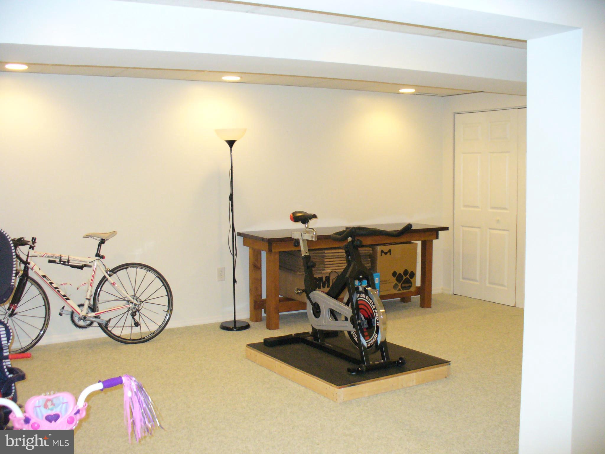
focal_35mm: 37
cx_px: 302
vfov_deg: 38.7
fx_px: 647
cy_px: 227
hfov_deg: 50.1
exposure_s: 1/30
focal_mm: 6.1
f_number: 2.8
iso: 320
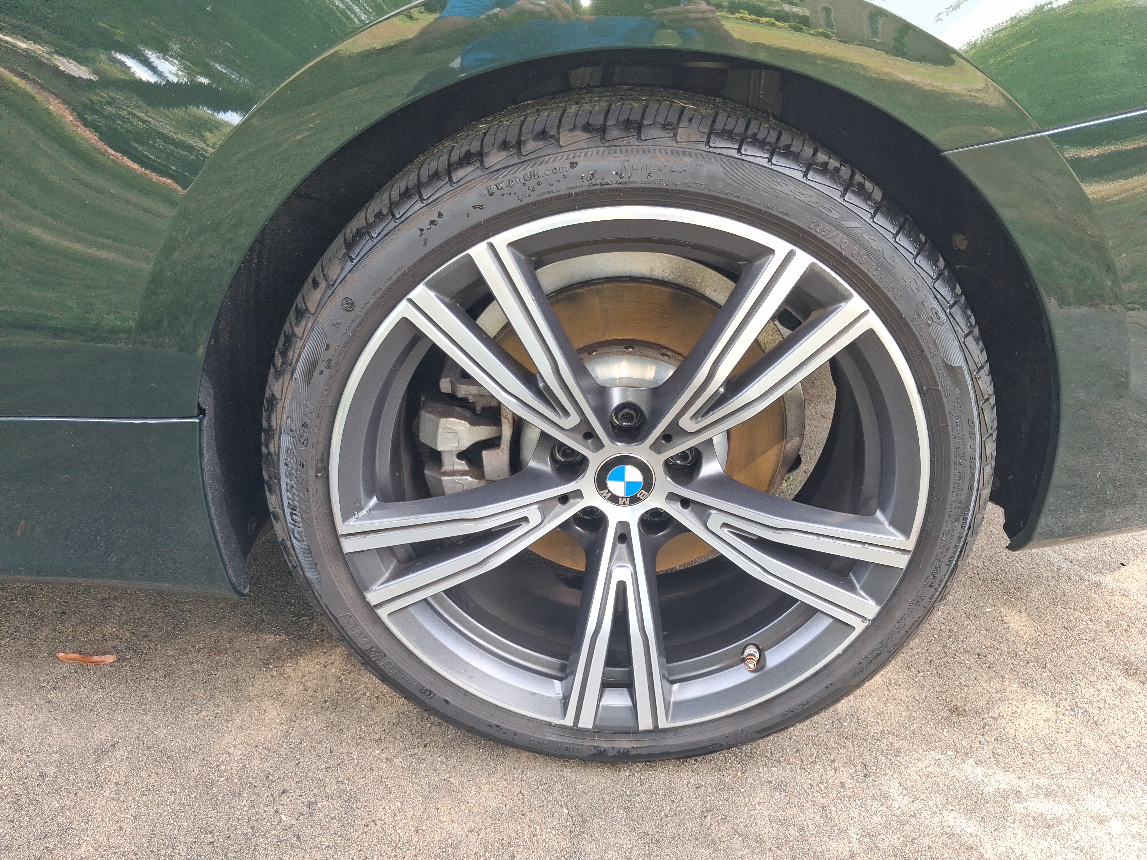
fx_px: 895
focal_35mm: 27
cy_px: 430
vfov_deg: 51.4
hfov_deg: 65.3
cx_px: 574
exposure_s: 1/100
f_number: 1.8
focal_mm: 4
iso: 80
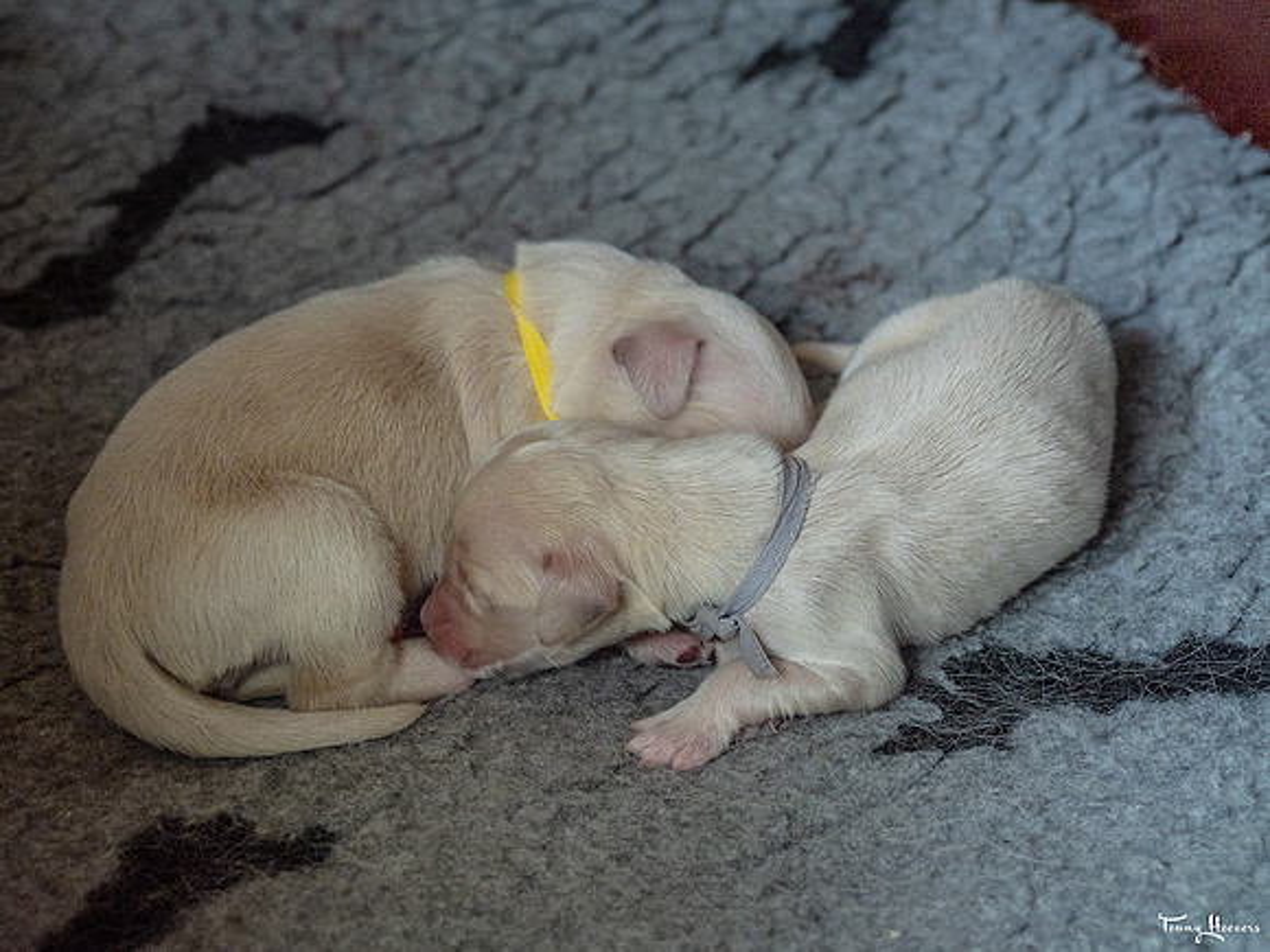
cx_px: 635
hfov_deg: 12.3
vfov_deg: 9.3
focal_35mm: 160
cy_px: 476
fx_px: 5870
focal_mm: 80
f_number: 4
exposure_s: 1/250
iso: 800
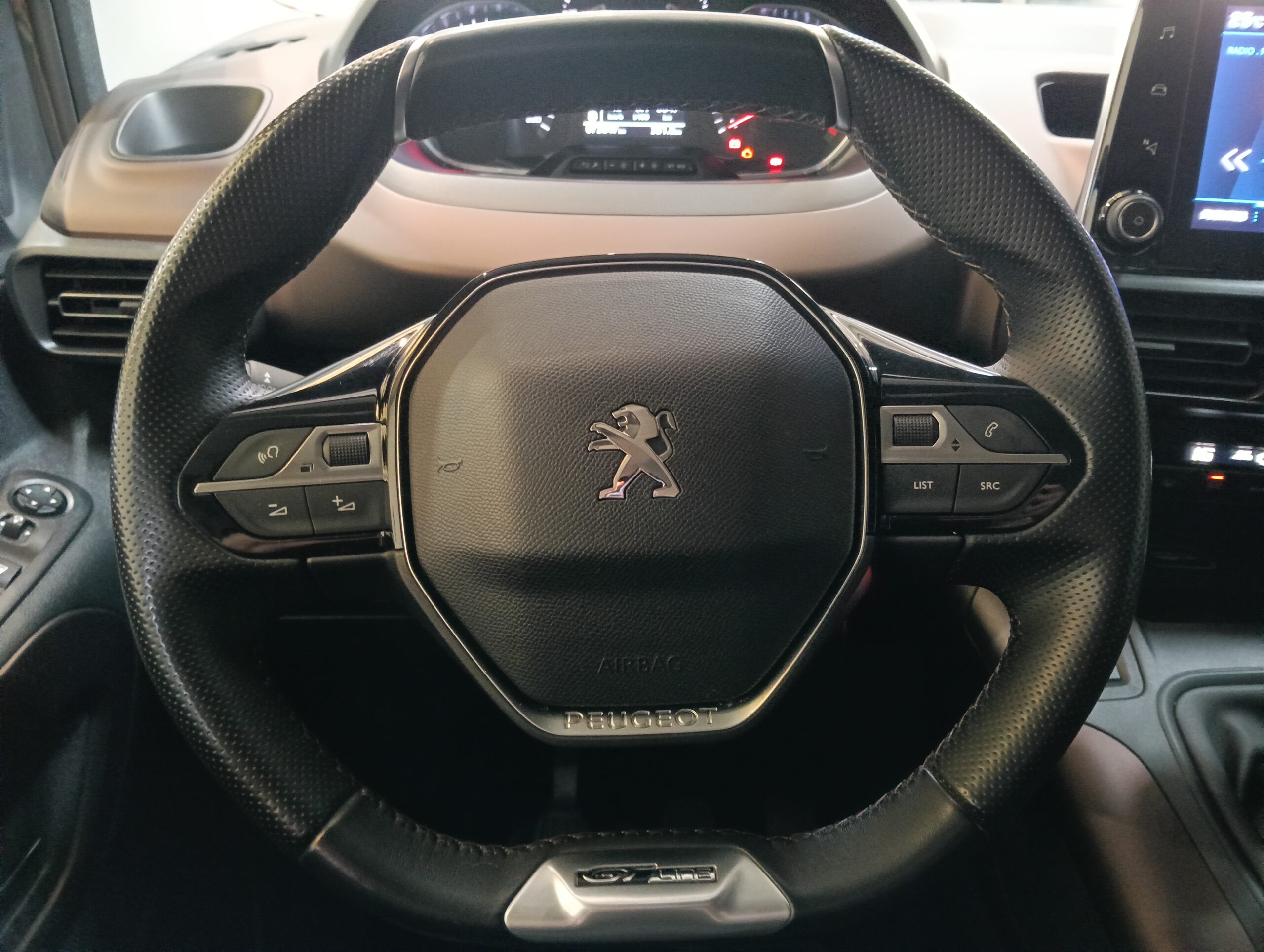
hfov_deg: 65.2
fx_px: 987
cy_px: 476
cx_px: 632
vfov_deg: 51.5
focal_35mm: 27
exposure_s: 1/20
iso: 1250
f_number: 16
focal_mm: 3.98
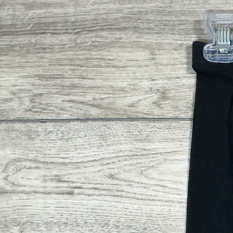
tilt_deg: -80.7
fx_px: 647
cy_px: 251
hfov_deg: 18.5
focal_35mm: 85
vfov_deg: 19.6
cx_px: 328
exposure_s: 1/60
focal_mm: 3
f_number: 1.8
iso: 64
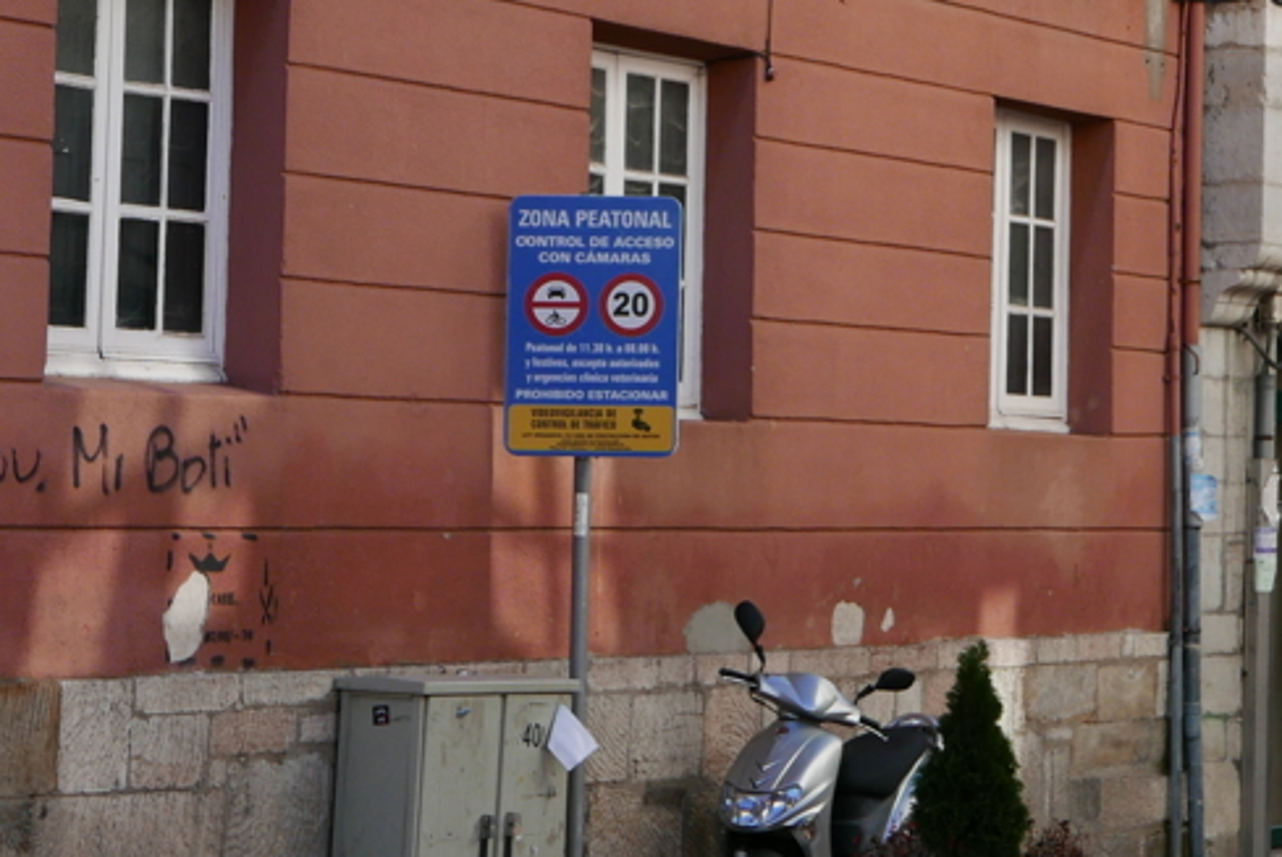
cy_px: 55
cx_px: 1129
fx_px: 5239
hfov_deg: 13.8
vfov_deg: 9.3
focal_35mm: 147
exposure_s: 1/320
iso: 200
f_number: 5.6
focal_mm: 27.2
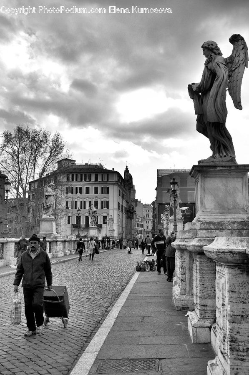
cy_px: 188
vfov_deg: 46.5
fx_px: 437
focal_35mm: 42
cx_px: 124
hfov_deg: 31.8
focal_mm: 28
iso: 200
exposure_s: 1/320
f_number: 9
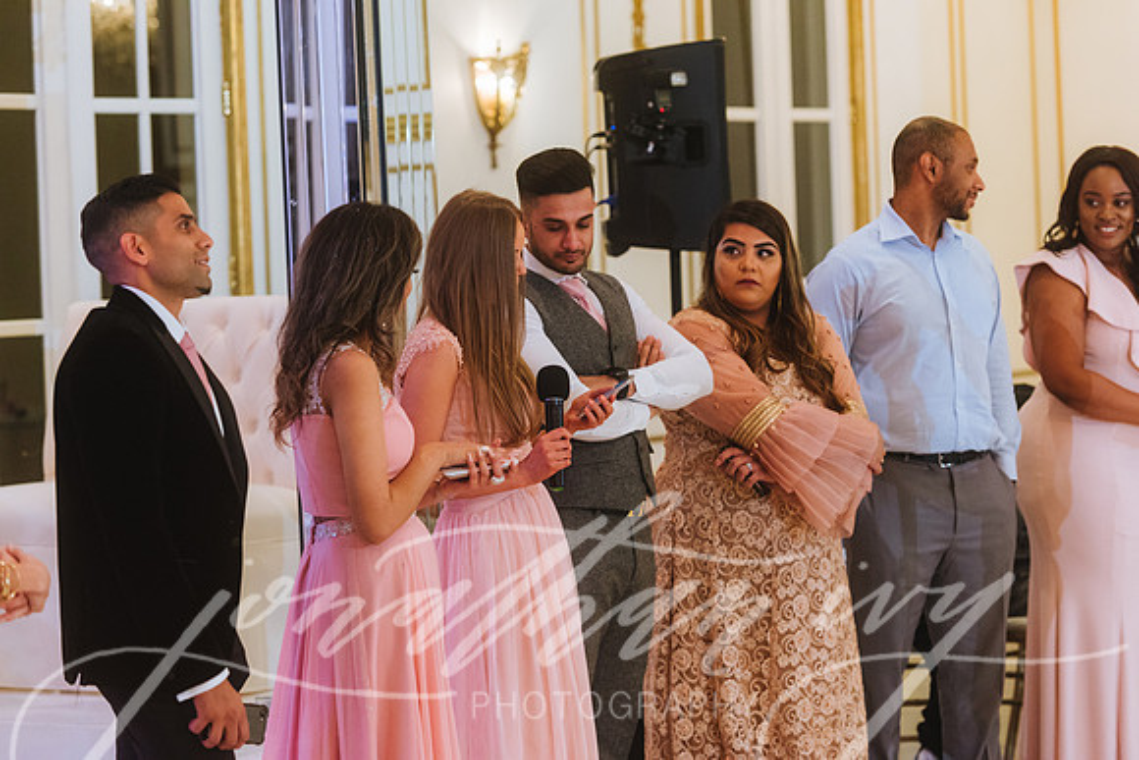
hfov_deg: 16.8
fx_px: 3861
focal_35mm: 122
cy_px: 380
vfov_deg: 11.2
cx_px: 570
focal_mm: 122
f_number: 2.8
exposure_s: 1/80
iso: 2000
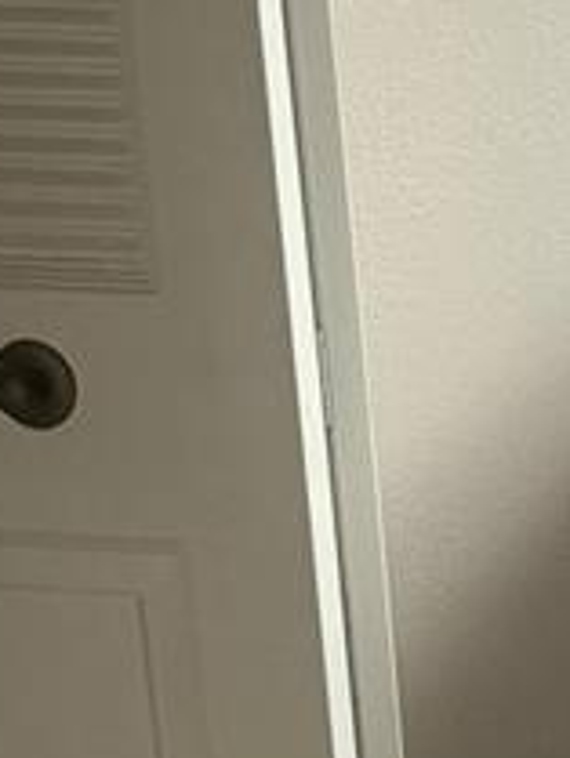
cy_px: 203
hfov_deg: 9.1
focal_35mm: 138
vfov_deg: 14.2
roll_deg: -0.1
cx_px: 1579
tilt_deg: -11.7
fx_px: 3027
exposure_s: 1/216
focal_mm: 6.76
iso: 200
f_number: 1.78
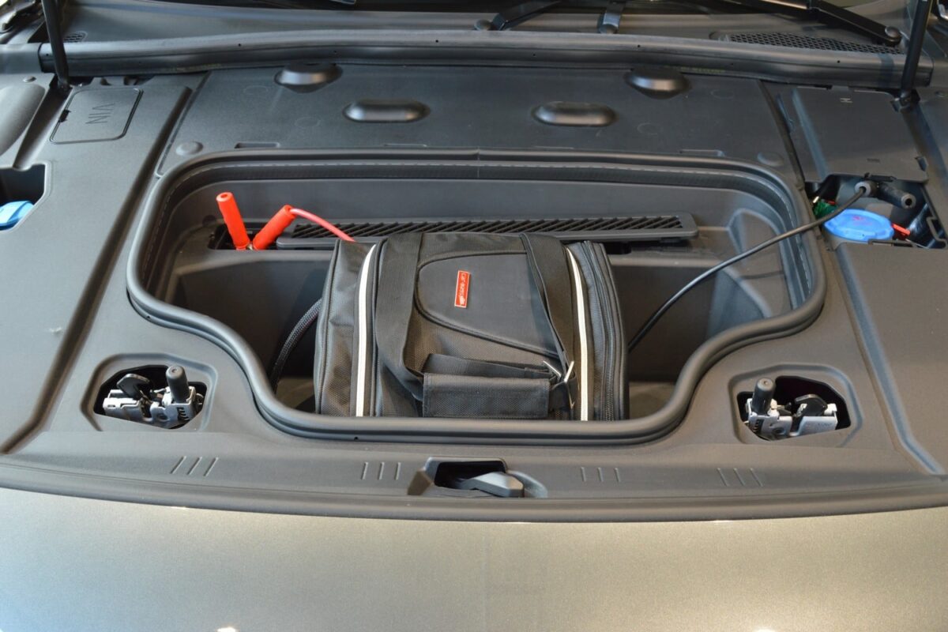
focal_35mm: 42
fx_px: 1106
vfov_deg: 31.9
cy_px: 316
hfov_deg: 46.4
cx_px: 474
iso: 200
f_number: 11
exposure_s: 1/4
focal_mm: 28
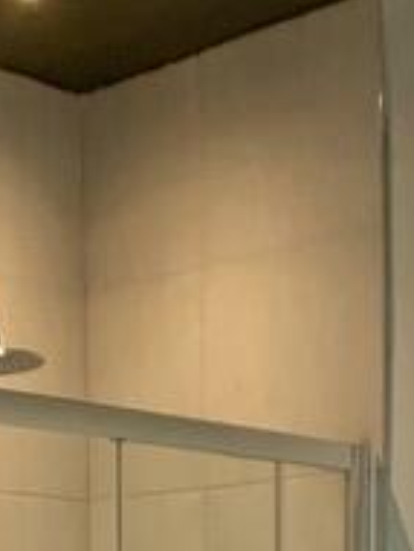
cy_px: 879
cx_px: 153
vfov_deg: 13.1
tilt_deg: -4.8
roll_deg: +1.8
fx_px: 2228
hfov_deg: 10.6
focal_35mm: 140
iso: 100
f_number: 1.8
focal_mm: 4.25
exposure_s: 1/90
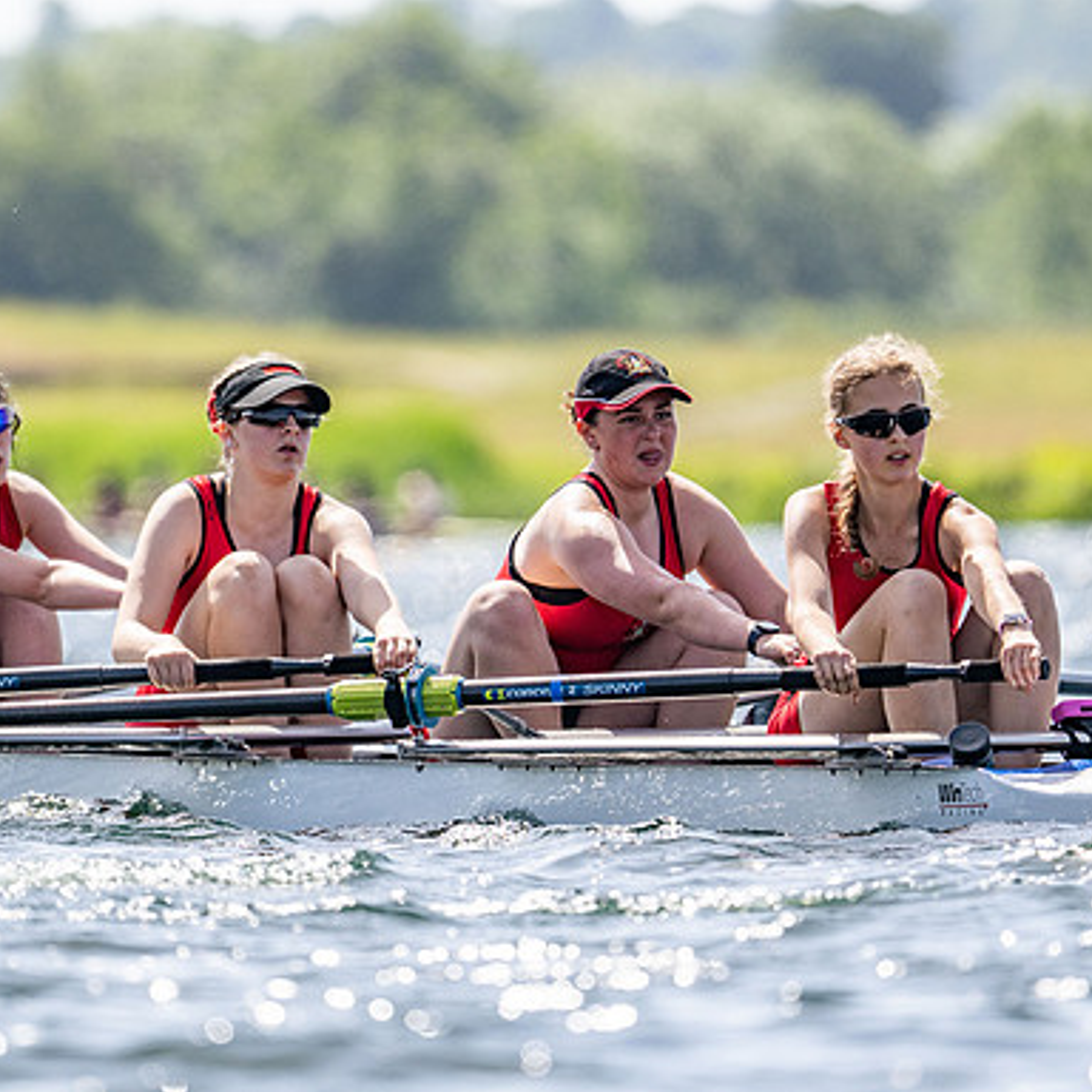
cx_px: 518
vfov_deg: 2.3
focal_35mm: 770
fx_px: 27482
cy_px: 546
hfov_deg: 2.3
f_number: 4.5
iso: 250
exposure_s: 1/2500
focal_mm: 400
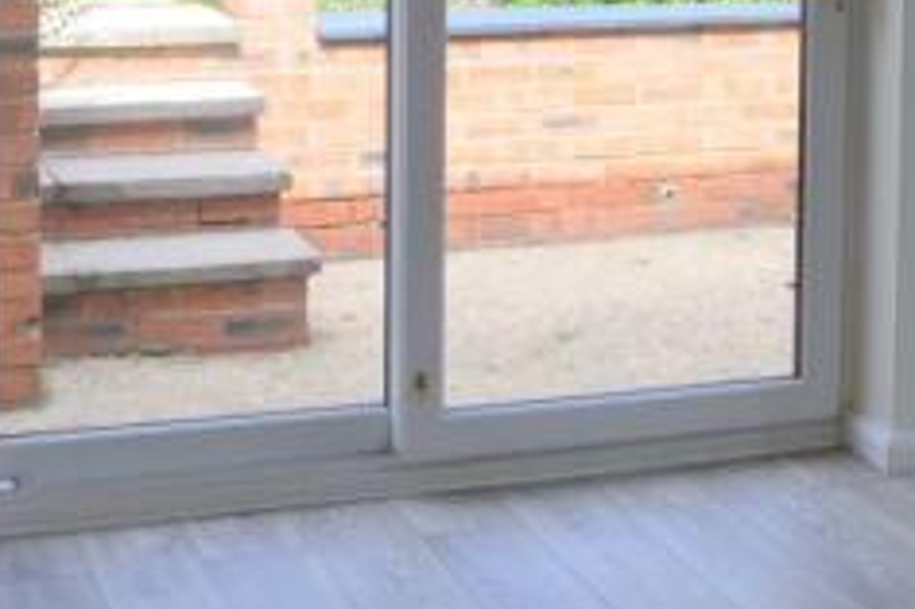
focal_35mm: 87
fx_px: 2219
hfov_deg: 23.3
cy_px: -136
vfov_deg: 15.0
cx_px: 481
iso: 400
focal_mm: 21
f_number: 10
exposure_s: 1/200
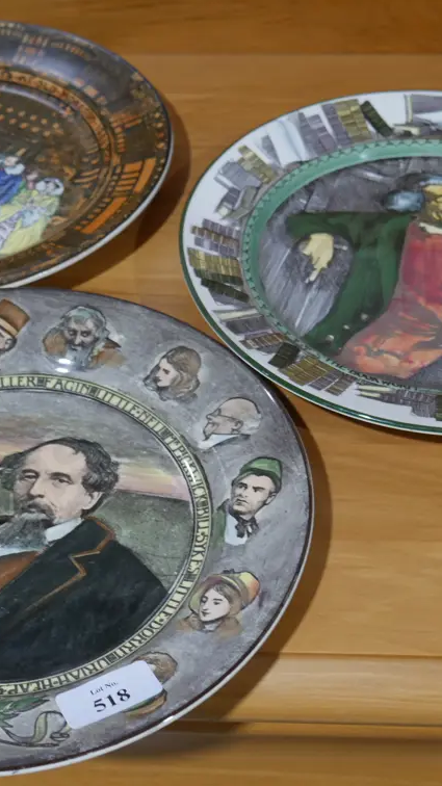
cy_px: 389
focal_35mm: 62
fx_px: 1292
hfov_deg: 19.4
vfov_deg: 33.8
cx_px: 163
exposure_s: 1/60
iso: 500
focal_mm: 21
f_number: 4.6
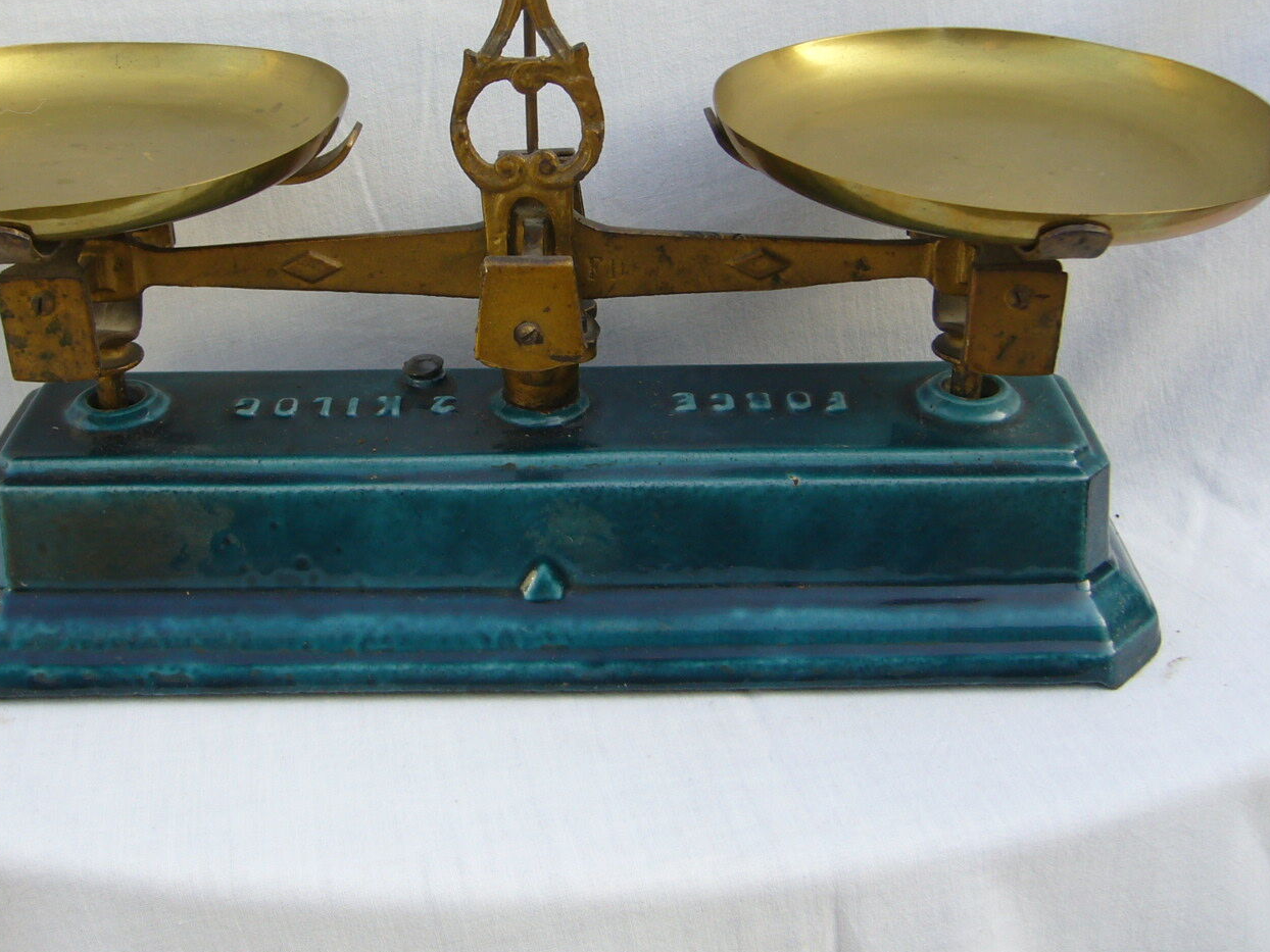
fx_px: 1651
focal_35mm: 45
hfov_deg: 42.0
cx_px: 556
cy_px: 355
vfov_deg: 32.0
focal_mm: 5.8
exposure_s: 1/160
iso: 80
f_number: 2.8
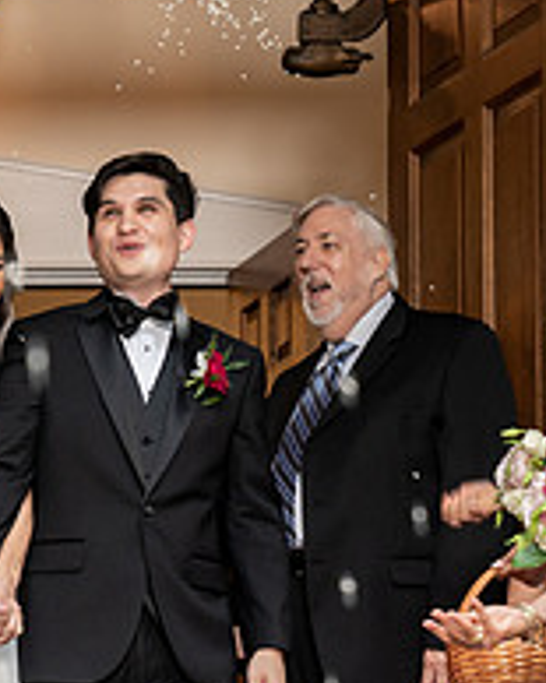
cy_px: 583
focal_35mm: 204
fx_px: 4124
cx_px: -80
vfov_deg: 9.4
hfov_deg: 7.5
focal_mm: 67
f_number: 4
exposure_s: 1/250
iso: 800
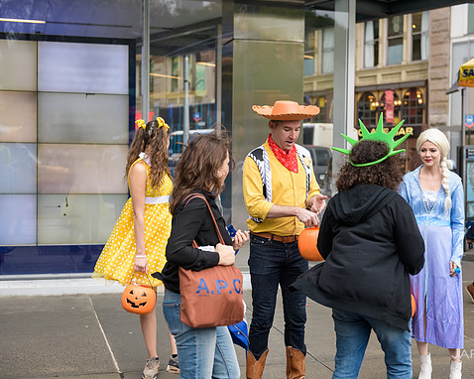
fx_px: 799
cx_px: 259
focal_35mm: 57
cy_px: 188
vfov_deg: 26.7
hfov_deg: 33.0
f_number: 3.2
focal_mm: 50
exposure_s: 1/400
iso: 800
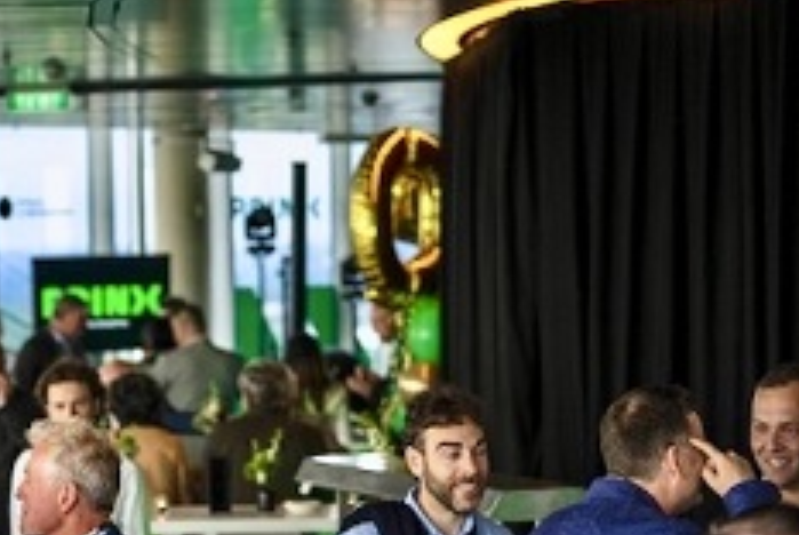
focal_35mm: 135
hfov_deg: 15.0
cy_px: 490
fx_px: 3000
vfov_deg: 10.1
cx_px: 31
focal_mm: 70
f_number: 3.2
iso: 1250
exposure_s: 1/800
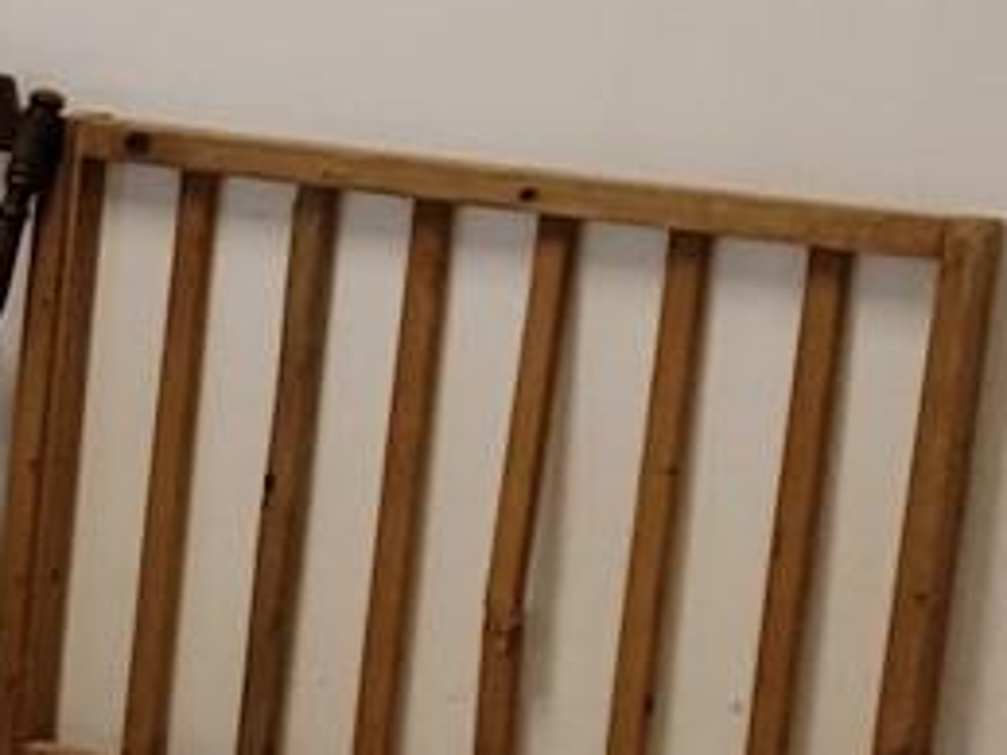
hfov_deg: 8.8
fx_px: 5525
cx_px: -1886
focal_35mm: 190
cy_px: 693
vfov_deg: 7.8
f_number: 1.8
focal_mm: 6.7
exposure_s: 1/60
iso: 64
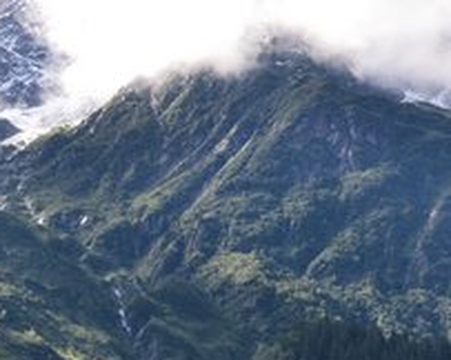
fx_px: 2067
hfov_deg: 12.2
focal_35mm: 155
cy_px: 393
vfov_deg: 9.8
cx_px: -100
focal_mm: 28
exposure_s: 1/125
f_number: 9
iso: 320
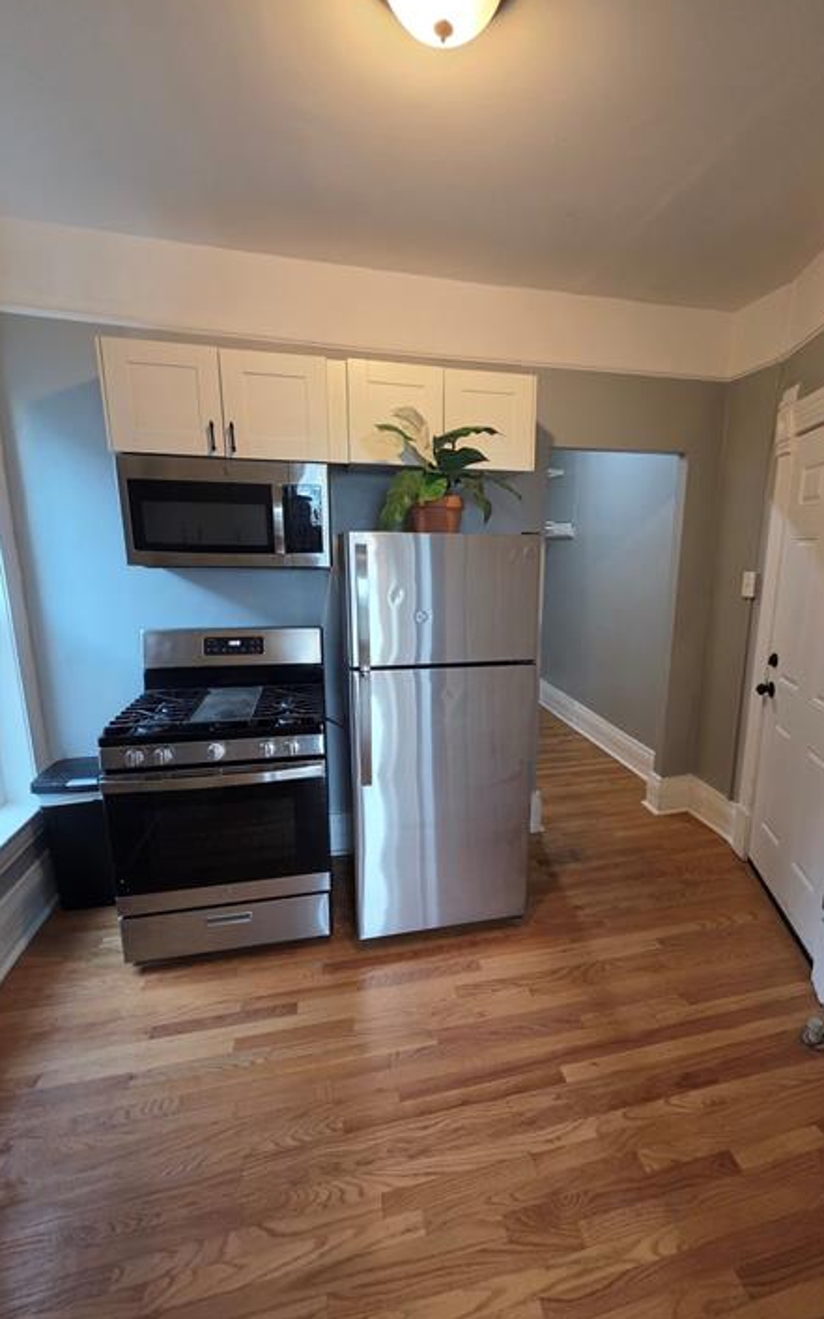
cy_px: 669
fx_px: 539
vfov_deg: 101.5
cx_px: 462
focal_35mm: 15
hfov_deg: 74.5
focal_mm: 2.2
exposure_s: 1/60
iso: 320
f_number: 1.9
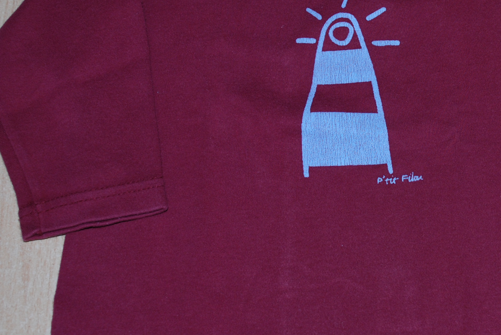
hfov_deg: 30.5
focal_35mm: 64
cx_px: 414
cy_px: 135
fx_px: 892
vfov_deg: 21.3
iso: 200
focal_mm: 22
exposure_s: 1/60
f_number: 3.8
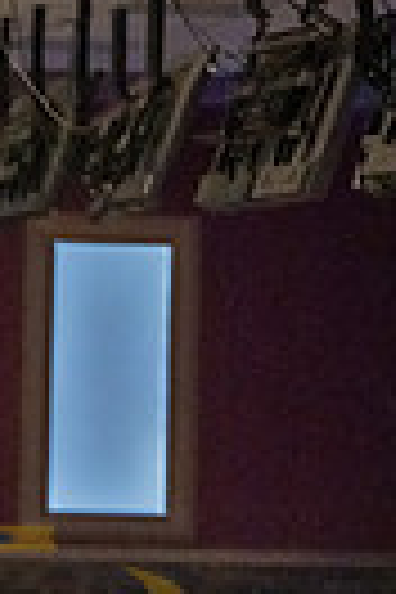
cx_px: -153
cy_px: 814
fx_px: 8134
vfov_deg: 4.2
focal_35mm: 493
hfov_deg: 2.8
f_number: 2.8
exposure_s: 1/1000
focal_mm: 145
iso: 4000
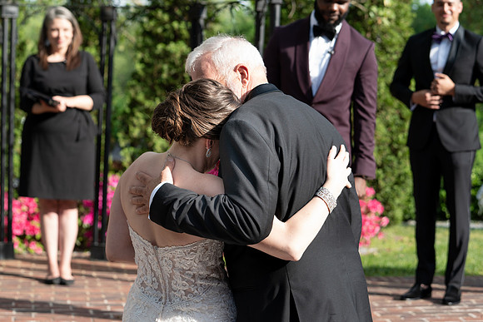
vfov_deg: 17.5
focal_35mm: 78
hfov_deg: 25.9
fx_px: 1049
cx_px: 218
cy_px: 171
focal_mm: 70
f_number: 4
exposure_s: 1/200
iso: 64
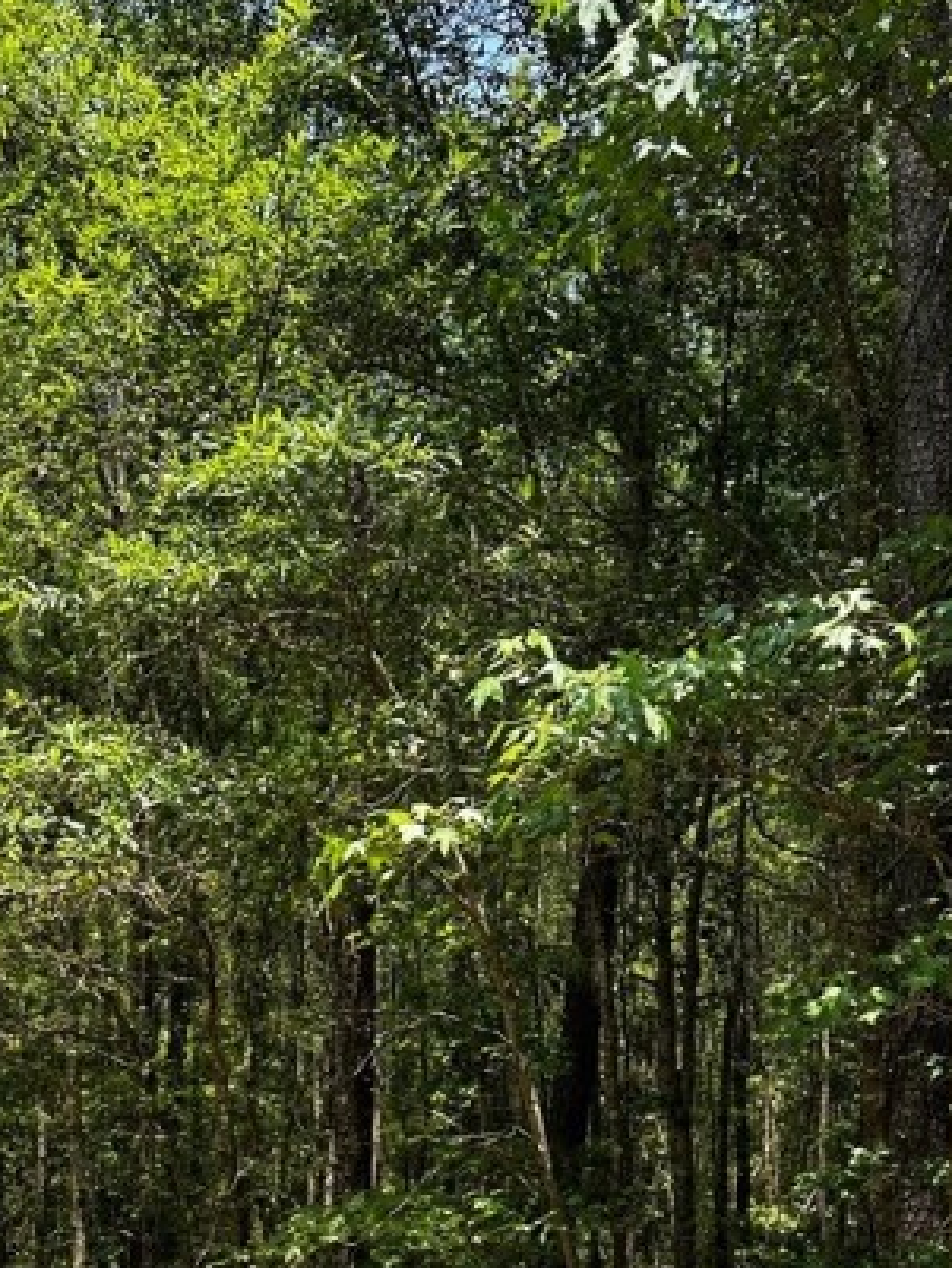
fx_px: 1686
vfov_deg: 37.7
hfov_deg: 31.3
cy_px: 1205
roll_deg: +0.5
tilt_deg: -0.3
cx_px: 319
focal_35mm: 46
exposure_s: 1/1321
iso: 80
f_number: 1.78
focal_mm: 6.86
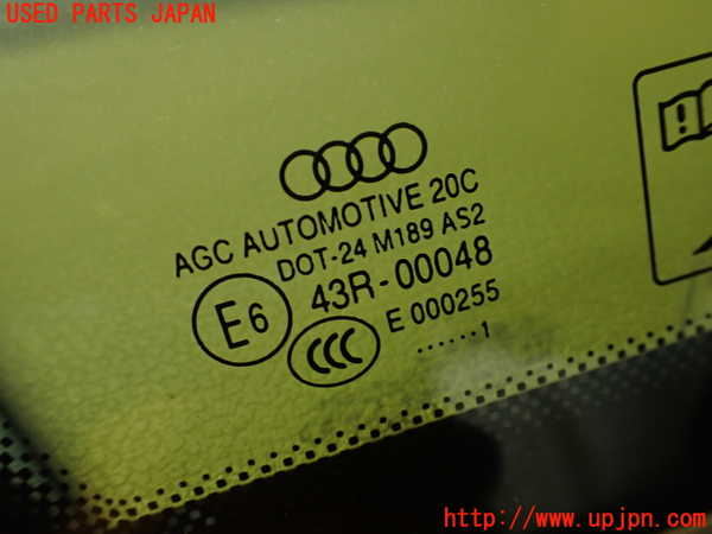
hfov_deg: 56.8
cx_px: 356
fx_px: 658
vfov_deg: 44.2
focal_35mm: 32
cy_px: 267
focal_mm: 5.79
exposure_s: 1/30
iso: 250
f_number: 2.4
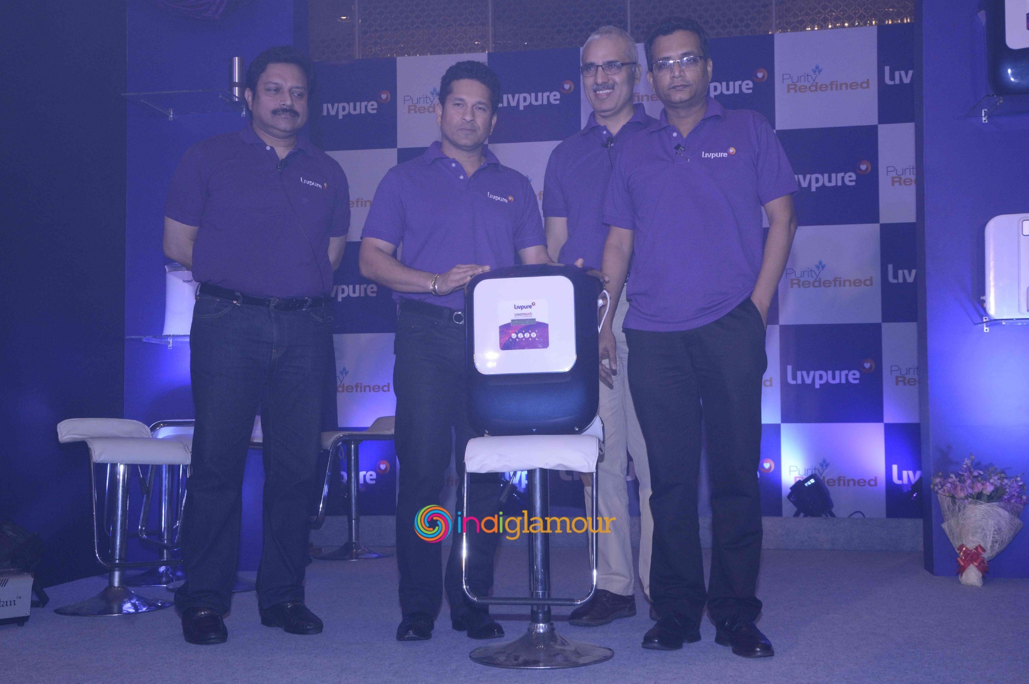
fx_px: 1114
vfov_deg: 34.1
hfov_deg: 49.6
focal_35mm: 39
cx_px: 514
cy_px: 342
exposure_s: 1/200
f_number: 8
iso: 800
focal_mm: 26
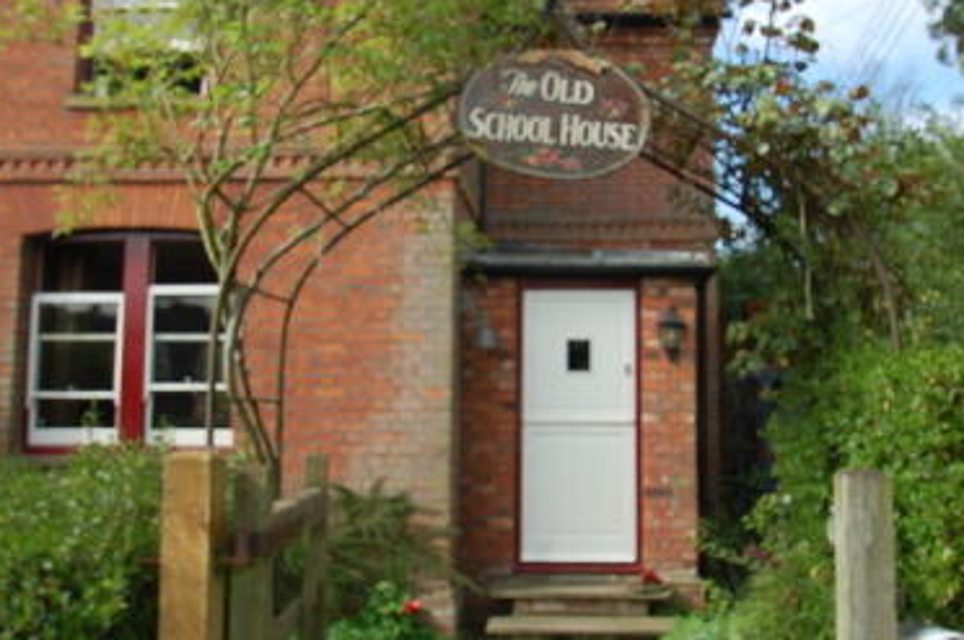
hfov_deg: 51.9
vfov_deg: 35.8
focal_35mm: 37
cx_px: 529
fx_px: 989
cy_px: 271
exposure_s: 1/200
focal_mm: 14
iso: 200
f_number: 7.1
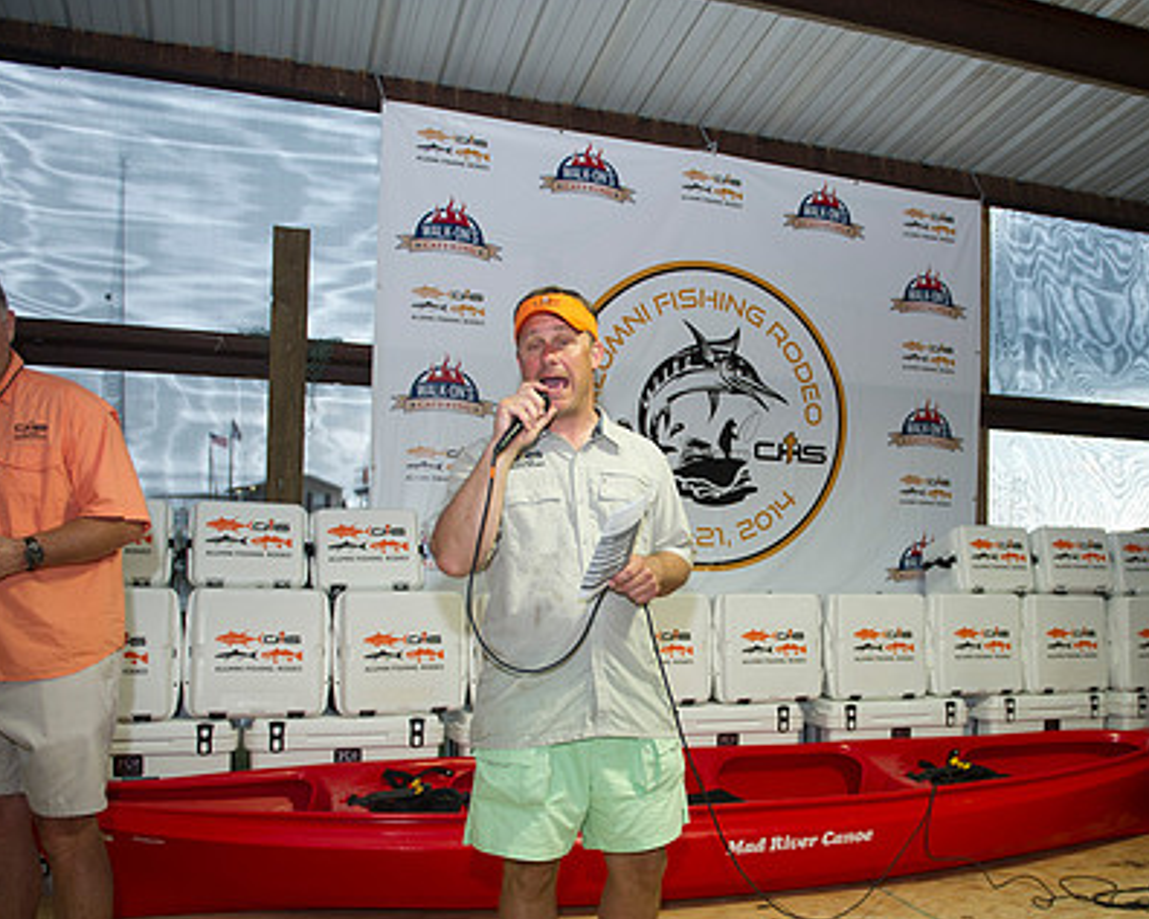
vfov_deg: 44.3
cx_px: 708
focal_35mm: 33
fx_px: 1122
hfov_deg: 53.7
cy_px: 551
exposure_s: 1/200
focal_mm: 24
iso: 400
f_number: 2.8
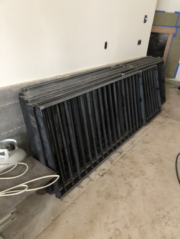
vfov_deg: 63.4
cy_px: 120
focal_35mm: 28
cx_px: 90
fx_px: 194
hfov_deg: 49.7
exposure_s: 1/5
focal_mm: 4
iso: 80
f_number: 1.8
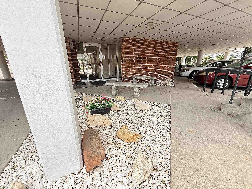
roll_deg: +0.5
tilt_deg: -15.0
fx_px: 102
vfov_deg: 85.7
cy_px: 94
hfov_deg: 102.1
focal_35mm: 14
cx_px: 126
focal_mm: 2.22
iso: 50
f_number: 2.2
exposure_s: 1/312
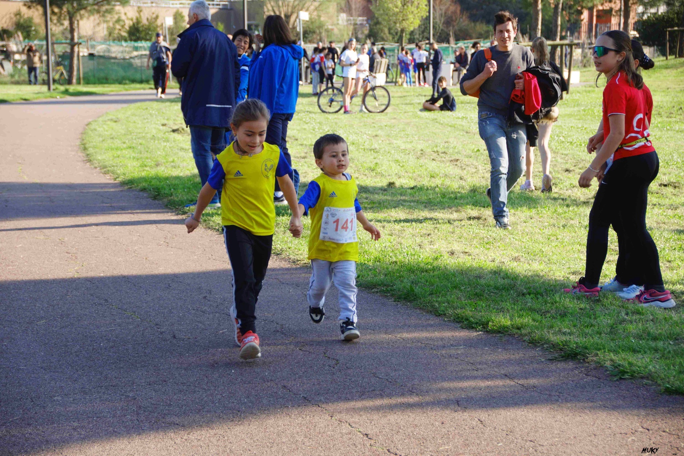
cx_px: 342
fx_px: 2138
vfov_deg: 12.2
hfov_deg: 18.2
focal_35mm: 112
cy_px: 228
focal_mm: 75
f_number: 5.6
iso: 250
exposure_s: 1/320
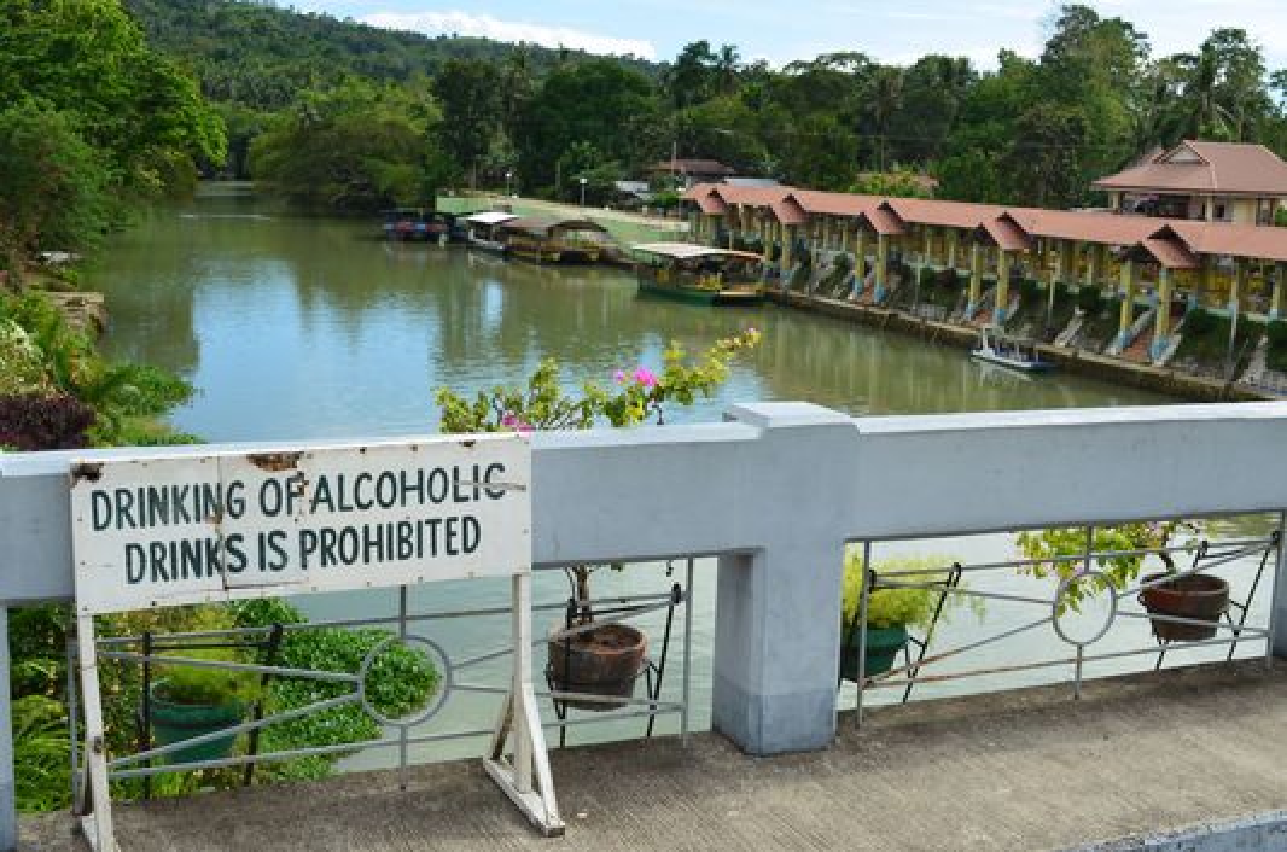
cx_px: 644
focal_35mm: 42
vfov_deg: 31.8
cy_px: 426
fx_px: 1498
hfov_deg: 46.5
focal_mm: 28
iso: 125
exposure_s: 1/125
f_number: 11
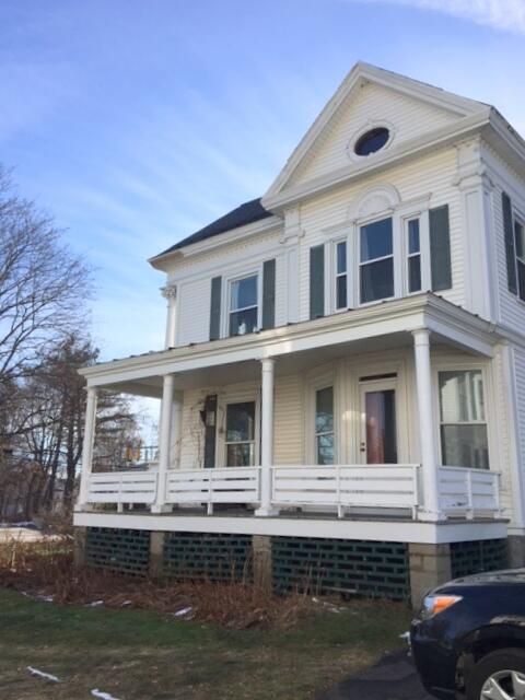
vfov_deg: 61.7
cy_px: 350
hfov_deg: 48.2
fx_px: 586
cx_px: 262
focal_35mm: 29
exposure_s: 1/1508
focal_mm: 4.15
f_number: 2.2
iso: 25
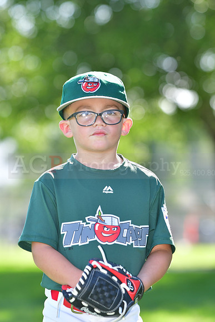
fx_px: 1813
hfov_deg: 6.8
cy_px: 161
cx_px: 108
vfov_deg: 10.2
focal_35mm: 202
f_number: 4
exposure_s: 1/1000
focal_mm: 135
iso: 400
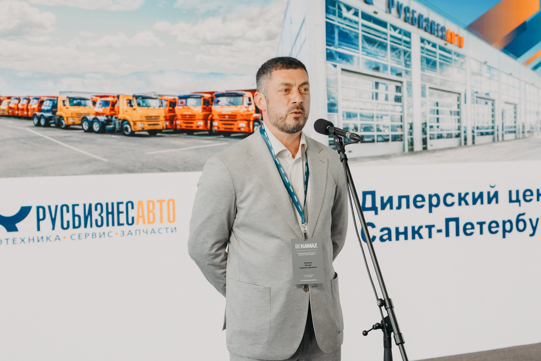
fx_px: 811
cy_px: 180
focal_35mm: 54
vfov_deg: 25.1
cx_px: 270
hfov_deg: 36.9
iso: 500
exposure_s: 1/125
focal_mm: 54
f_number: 4.5
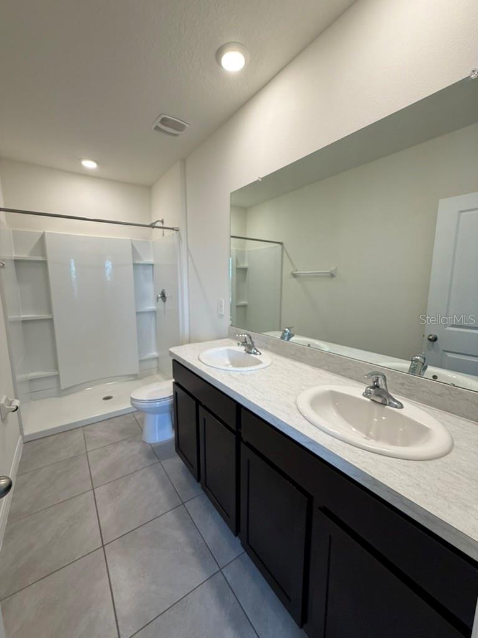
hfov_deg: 85.7
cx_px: 239
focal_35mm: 14
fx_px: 258
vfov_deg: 102.1
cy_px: 319
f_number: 2.2
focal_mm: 2.22
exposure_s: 1/120
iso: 320
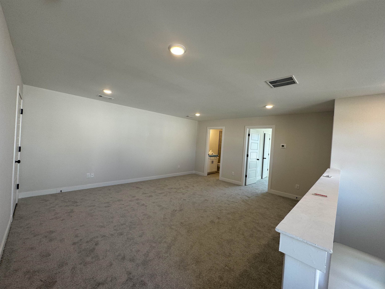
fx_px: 156
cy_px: 144
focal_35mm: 14
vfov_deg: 85.7
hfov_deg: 102.1
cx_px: 192
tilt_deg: -1.4
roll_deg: -4.1
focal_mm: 2.22
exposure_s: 1/120
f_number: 2.2
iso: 100
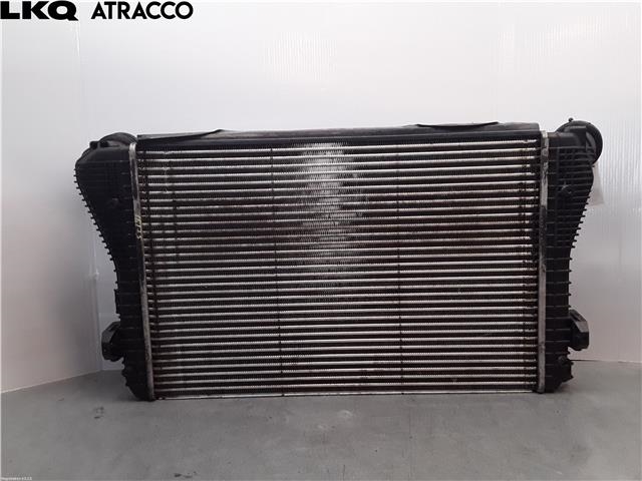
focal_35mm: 28
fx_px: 519
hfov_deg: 63.4
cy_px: 240
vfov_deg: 49.7
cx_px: 321
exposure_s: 1/142
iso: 100
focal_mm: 2.91
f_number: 1.9
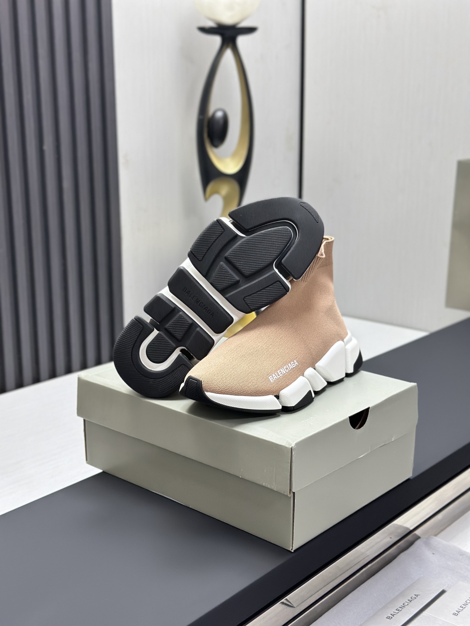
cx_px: 235
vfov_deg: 39.7
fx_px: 869
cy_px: 313
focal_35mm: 48
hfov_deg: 30.3
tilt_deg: -14.1
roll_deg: +0.2
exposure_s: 1/100
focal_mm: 6.86
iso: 250
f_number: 1.78
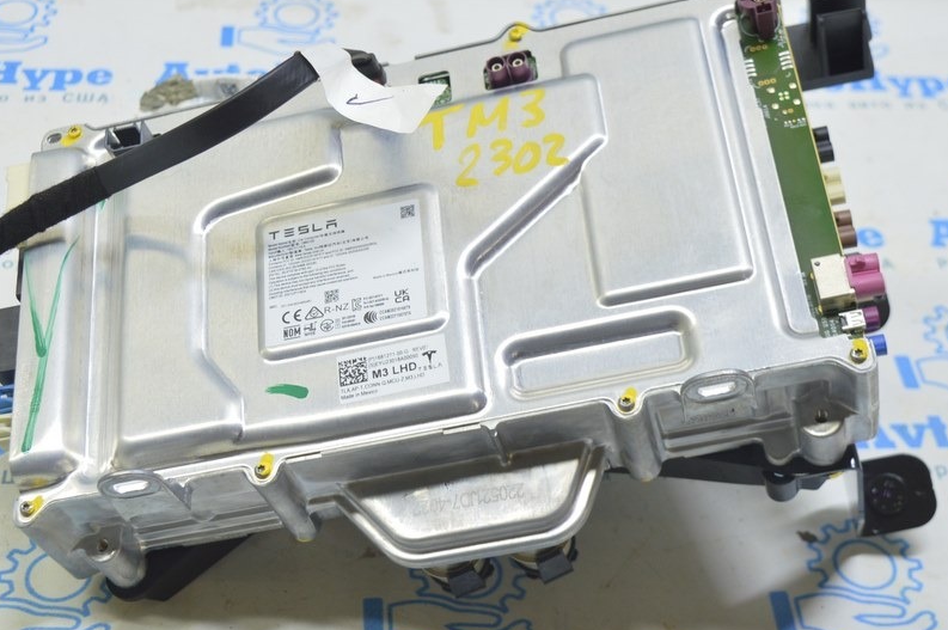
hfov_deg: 32.4
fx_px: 1631
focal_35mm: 62
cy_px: 305
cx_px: 430
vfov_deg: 21.9
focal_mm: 32
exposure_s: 1/20
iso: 400
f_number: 5.6
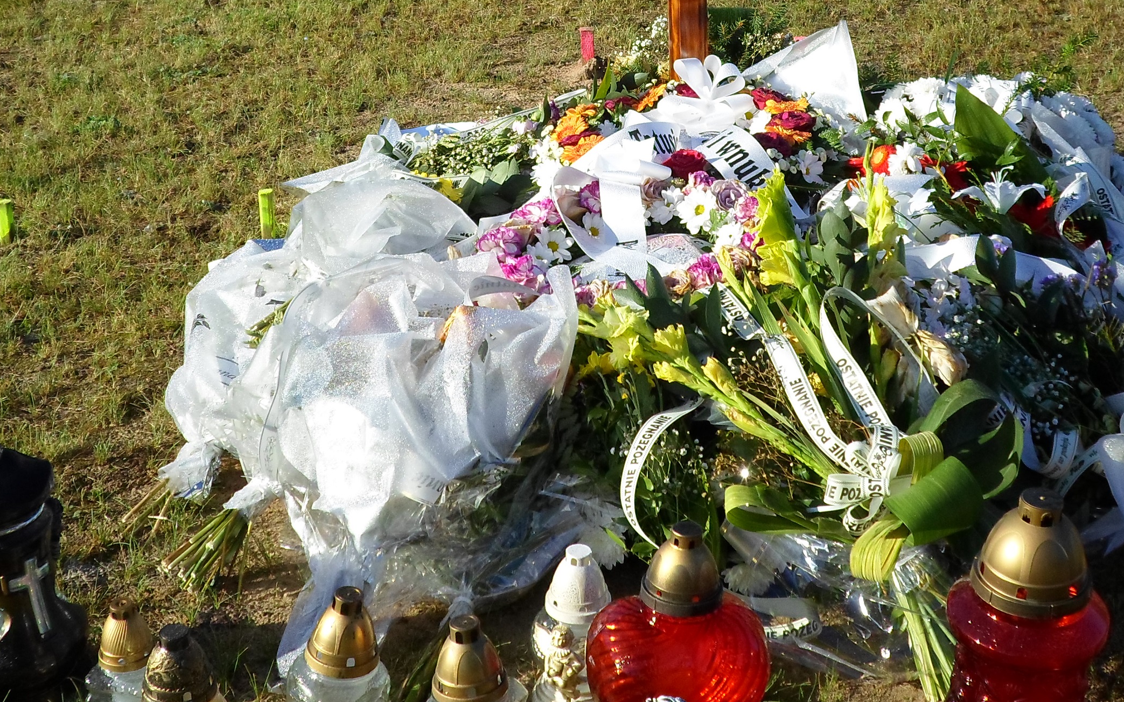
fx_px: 1807
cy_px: 142
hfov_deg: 34.5
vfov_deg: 21.7
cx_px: 657
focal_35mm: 59
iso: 80
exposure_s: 1/1000
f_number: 3
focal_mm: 6.5
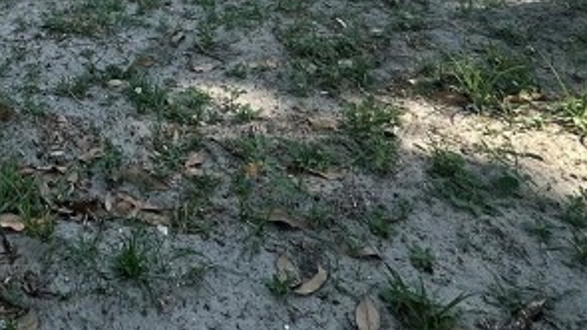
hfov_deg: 34.7
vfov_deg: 17.7
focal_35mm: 53
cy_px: -284
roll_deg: +1.8
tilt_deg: -3.4
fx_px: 825
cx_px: -32
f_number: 2.2
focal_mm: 2.22
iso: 40
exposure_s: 1/1553
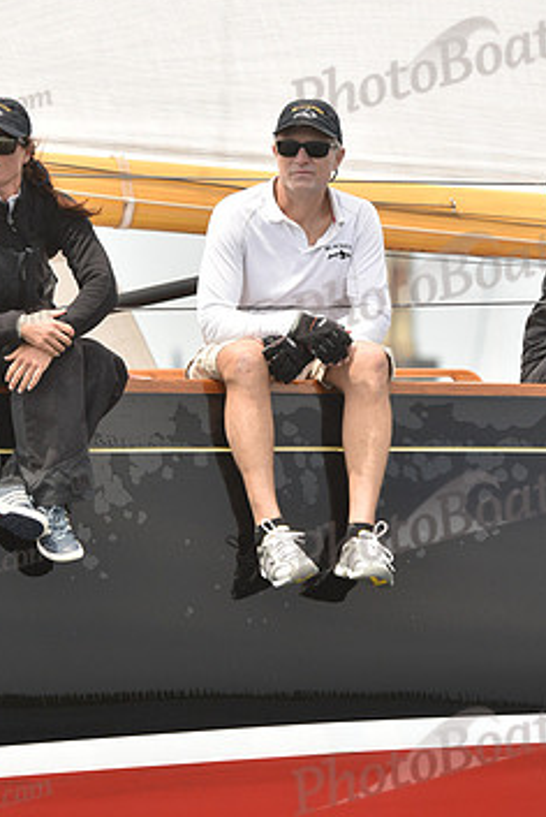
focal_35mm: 230
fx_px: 5222
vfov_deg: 8.9
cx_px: 172
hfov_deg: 6.0
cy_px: 433
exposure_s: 1/3200
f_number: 4
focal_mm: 140
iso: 400
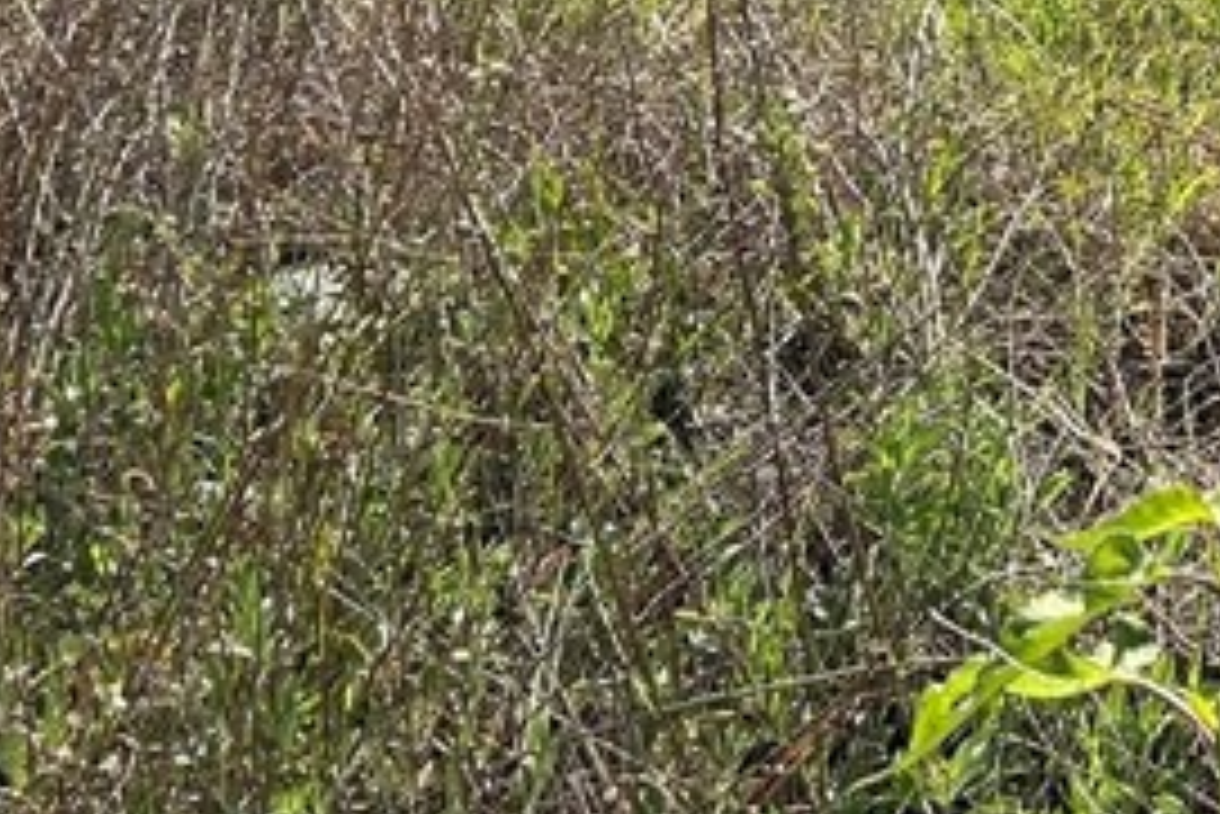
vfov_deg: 13.1
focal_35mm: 102
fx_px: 3458
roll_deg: -0.7
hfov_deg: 19.2
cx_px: 1324
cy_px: -189
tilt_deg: -18.1
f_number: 1.5
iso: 50
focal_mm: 5.7
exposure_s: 1/4831
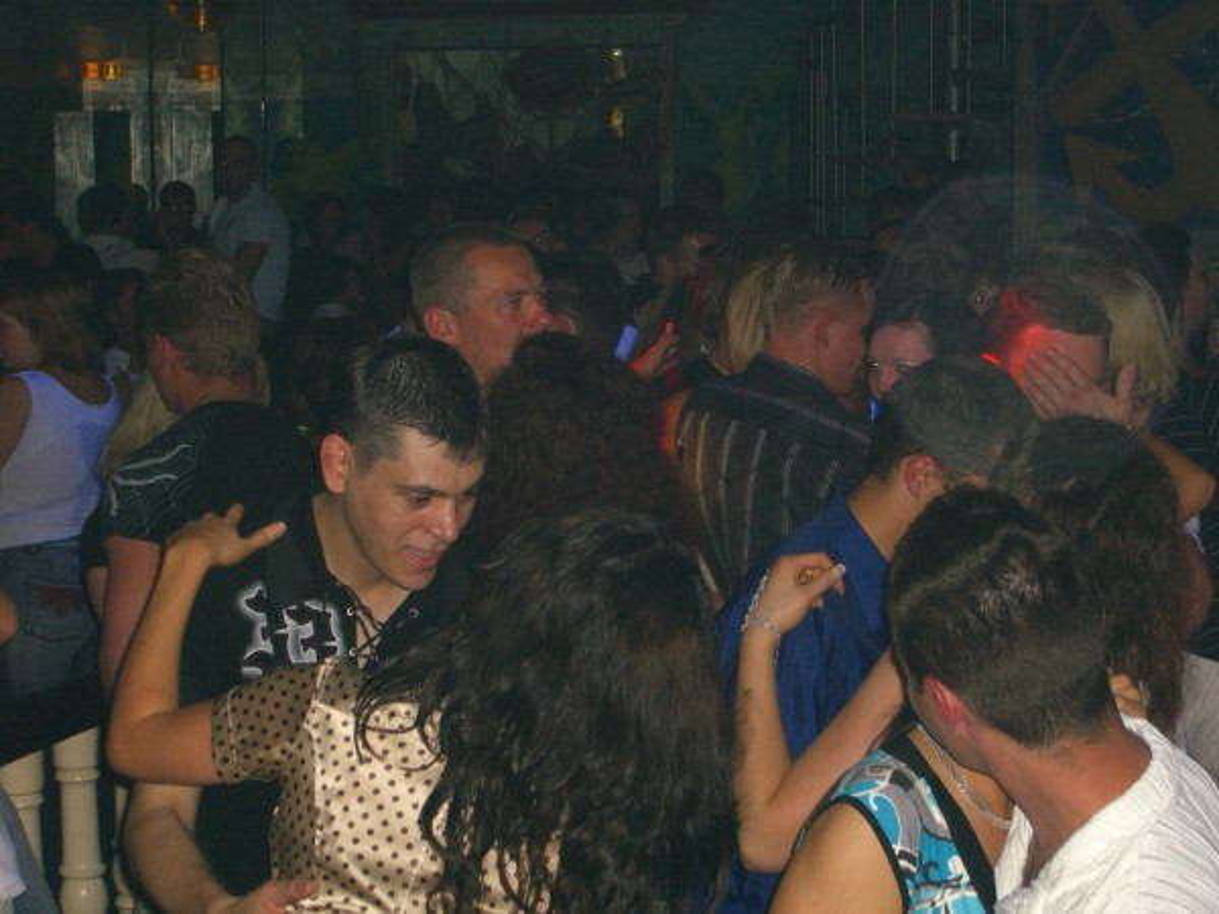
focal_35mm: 80
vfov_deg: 18.4
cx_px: 610
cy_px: 457
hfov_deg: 24.4
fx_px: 2817
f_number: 4.4
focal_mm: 16.6
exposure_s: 1/60
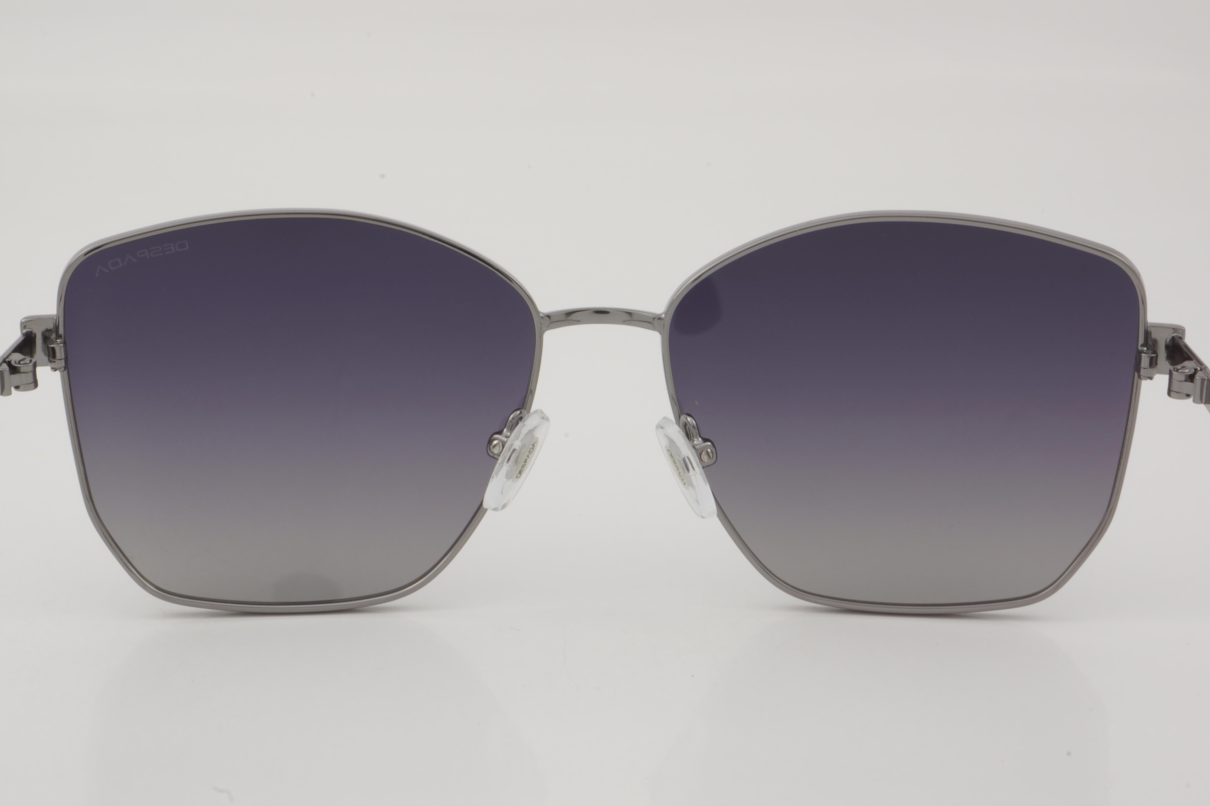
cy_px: 403
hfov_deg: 27.0
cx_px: 605
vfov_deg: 18.2
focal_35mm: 75
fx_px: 2521
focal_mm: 50
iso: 100
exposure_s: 1/3
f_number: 32
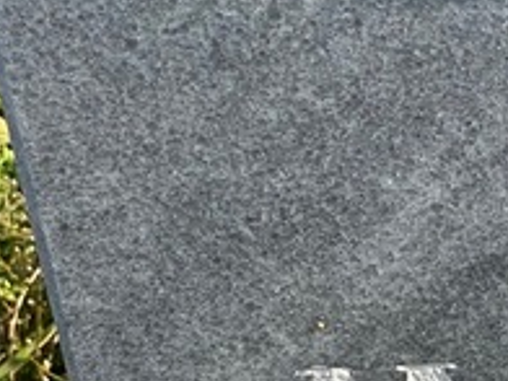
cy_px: 511
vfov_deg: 6.9
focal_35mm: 212
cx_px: 1013
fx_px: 3111
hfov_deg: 8.8
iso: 20
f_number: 2
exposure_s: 1/695
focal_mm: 6
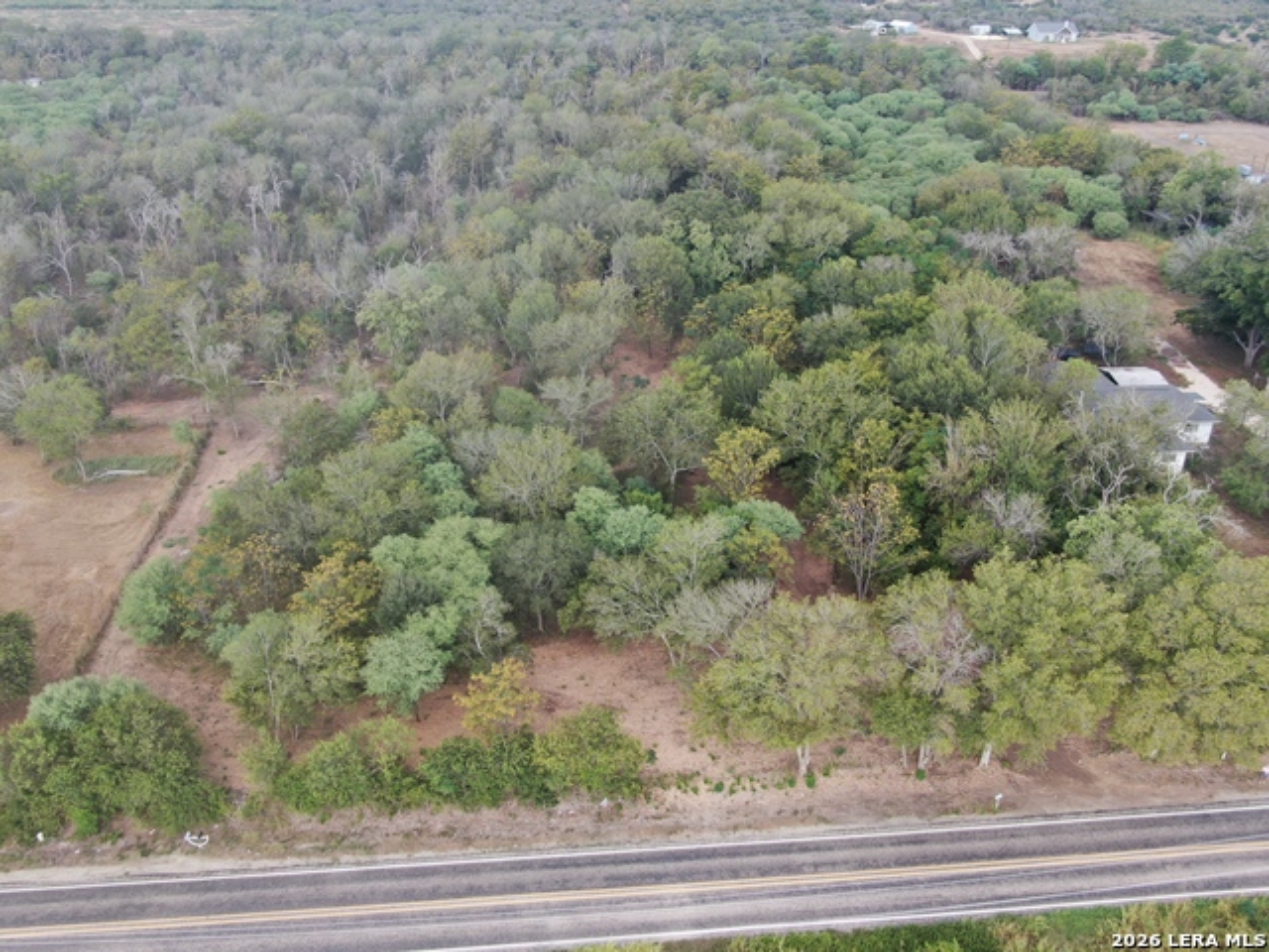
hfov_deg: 58.4
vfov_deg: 45.4
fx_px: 1136
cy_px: 476
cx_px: 634
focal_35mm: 31
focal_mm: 5.33
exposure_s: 1/200
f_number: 3.1
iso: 100
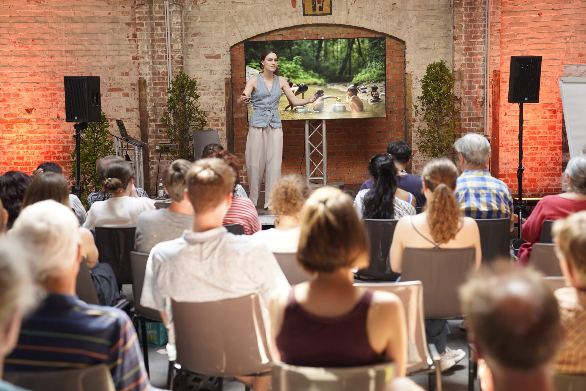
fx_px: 895
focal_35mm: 55
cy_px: 196
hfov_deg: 36.2
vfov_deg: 24.6
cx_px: 293
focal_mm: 55
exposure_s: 1/200
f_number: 2.8
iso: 1250
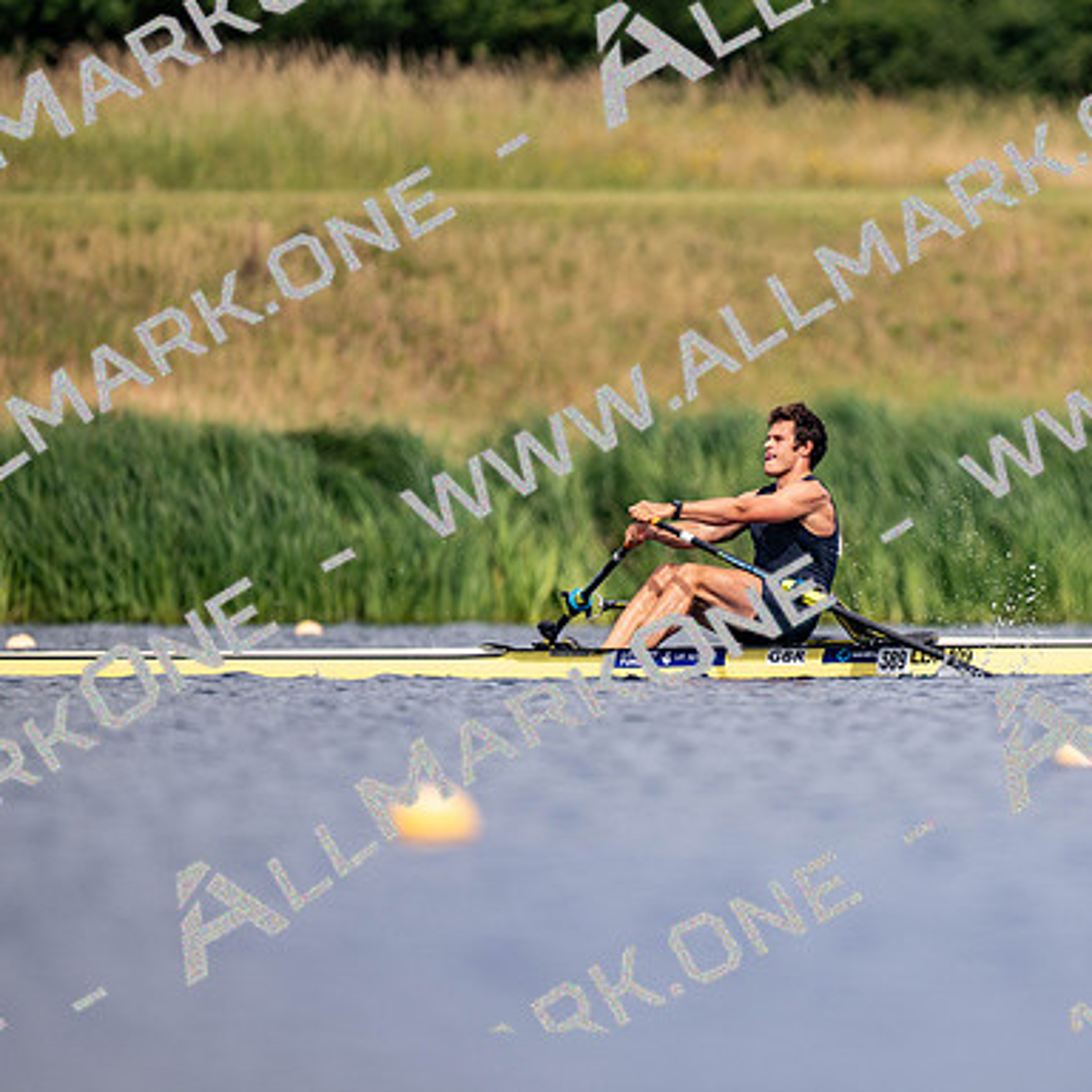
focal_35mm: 770
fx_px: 27482
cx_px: 751
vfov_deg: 2.3
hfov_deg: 2.3
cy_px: 546
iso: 220
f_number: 4
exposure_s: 1/2500
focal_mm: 600
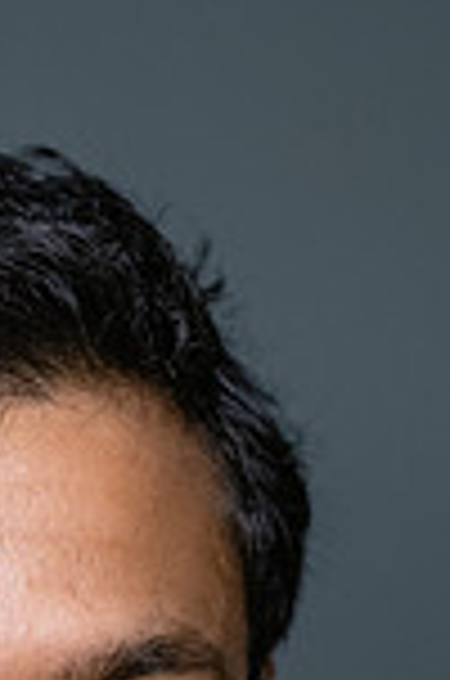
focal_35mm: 254
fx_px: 4784
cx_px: -90
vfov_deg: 8.0
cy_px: 964
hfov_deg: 5.4
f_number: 3.5
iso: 2000
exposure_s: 1/250
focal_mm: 85
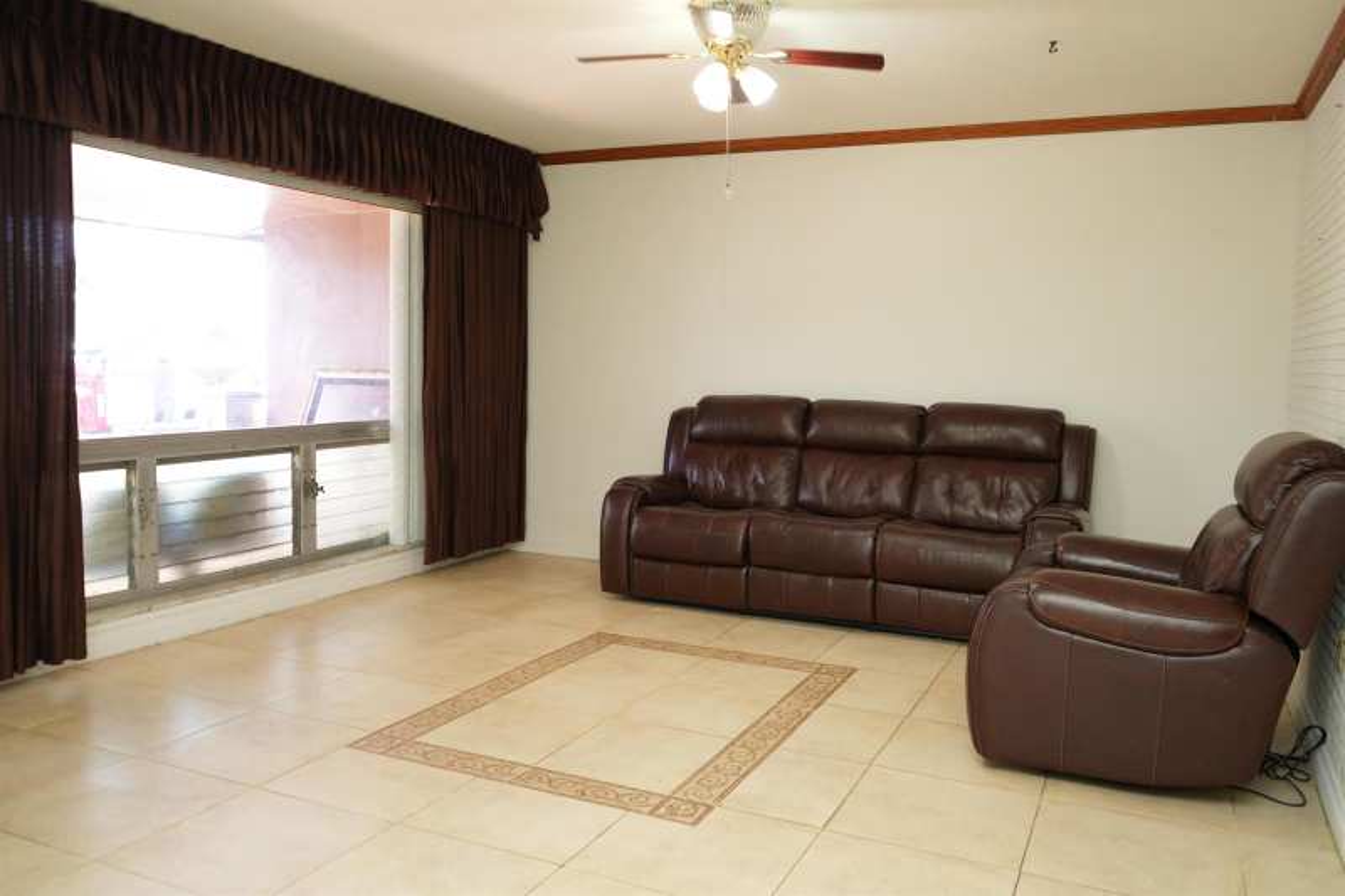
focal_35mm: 28
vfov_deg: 46.4
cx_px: 672
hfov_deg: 65.5
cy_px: 448
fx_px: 1046
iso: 1250
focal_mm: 28
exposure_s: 1/160
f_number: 4
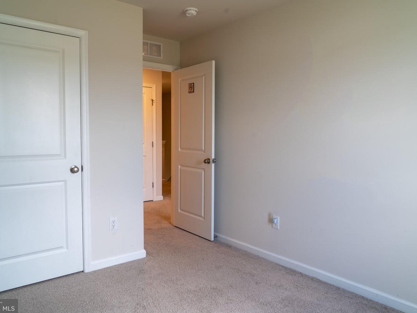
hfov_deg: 65.3
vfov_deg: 51.3
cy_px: 153
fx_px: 325
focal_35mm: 27
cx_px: 209
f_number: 9
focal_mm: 24
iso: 100
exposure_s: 1/13
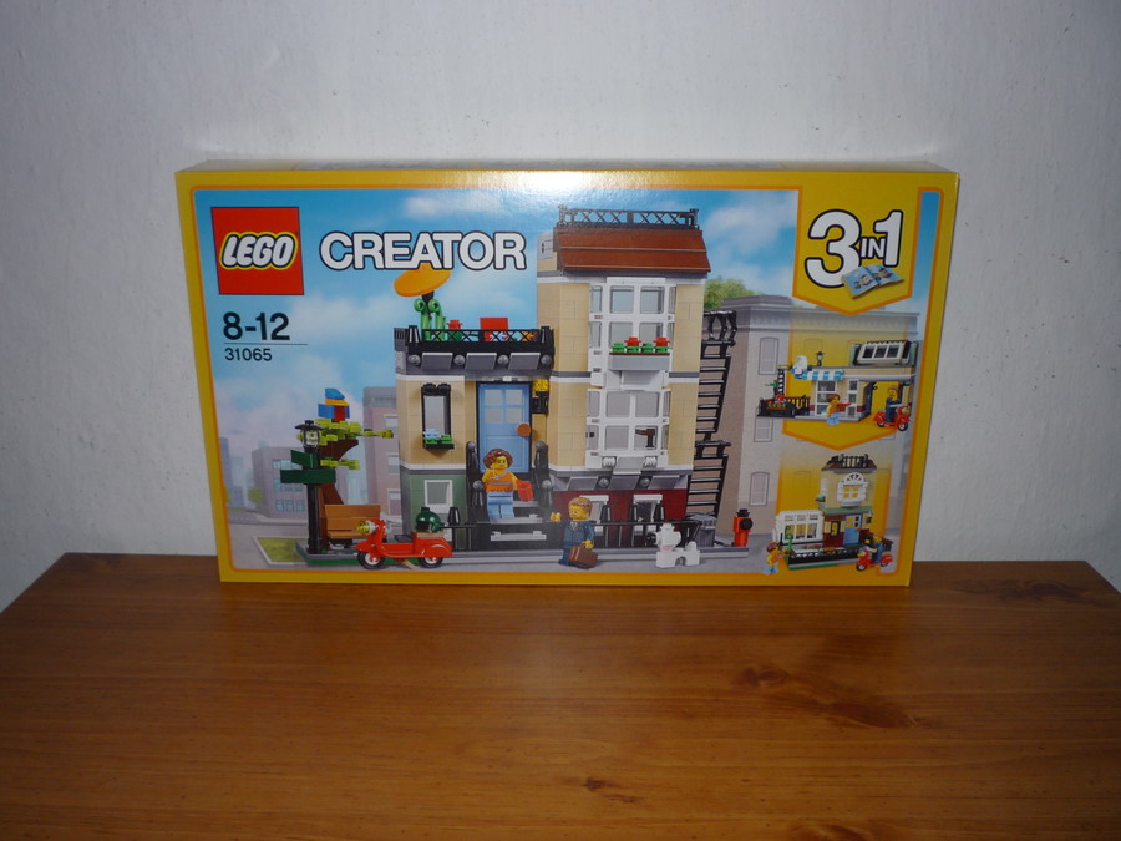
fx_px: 1036
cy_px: 420
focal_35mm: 32
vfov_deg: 44.2
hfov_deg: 56.8
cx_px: 560
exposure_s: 1/30
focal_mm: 5.2
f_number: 3.3
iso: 100
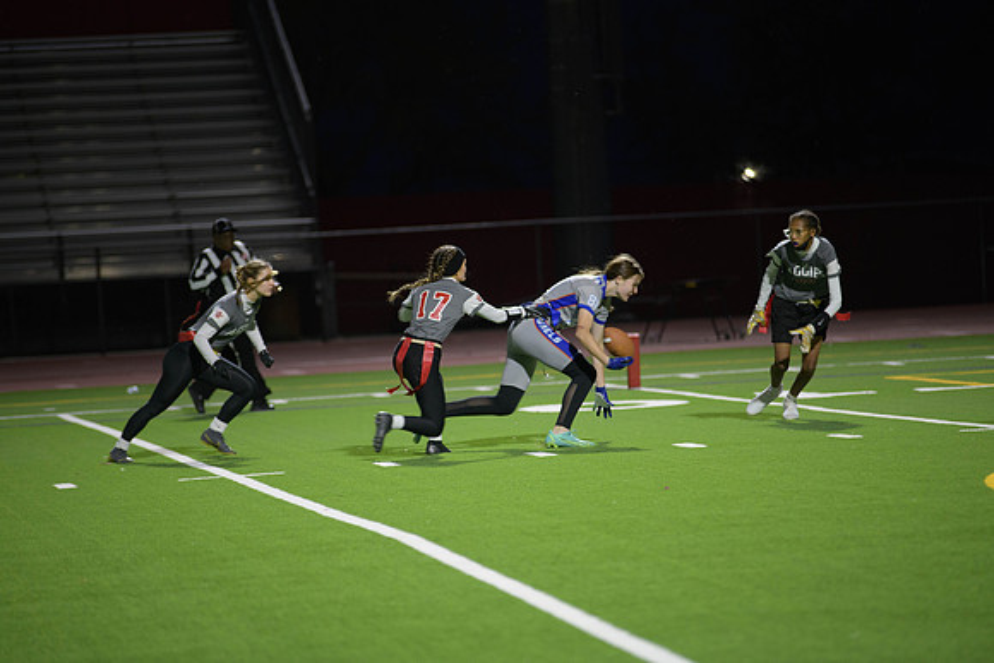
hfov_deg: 10.8
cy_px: 332
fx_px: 5247
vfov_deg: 7.2
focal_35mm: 190
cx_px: 497
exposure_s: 1/200
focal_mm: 190
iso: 1100
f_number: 2.8
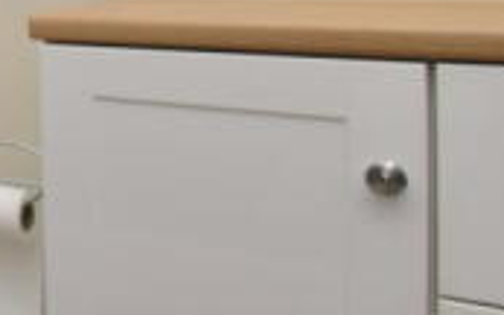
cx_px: -433
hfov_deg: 21.1
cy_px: -71
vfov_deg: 20.7
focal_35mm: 58
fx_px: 796
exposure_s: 1/60
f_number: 13
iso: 640
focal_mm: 10
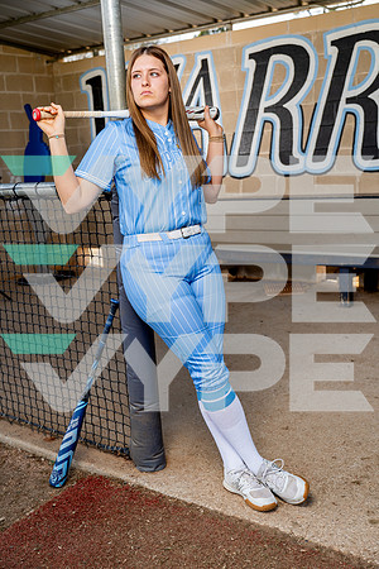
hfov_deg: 32.6
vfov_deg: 47.4
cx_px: 190
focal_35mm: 41
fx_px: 647
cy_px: 284
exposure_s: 1/250
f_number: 4
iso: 100
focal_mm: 41
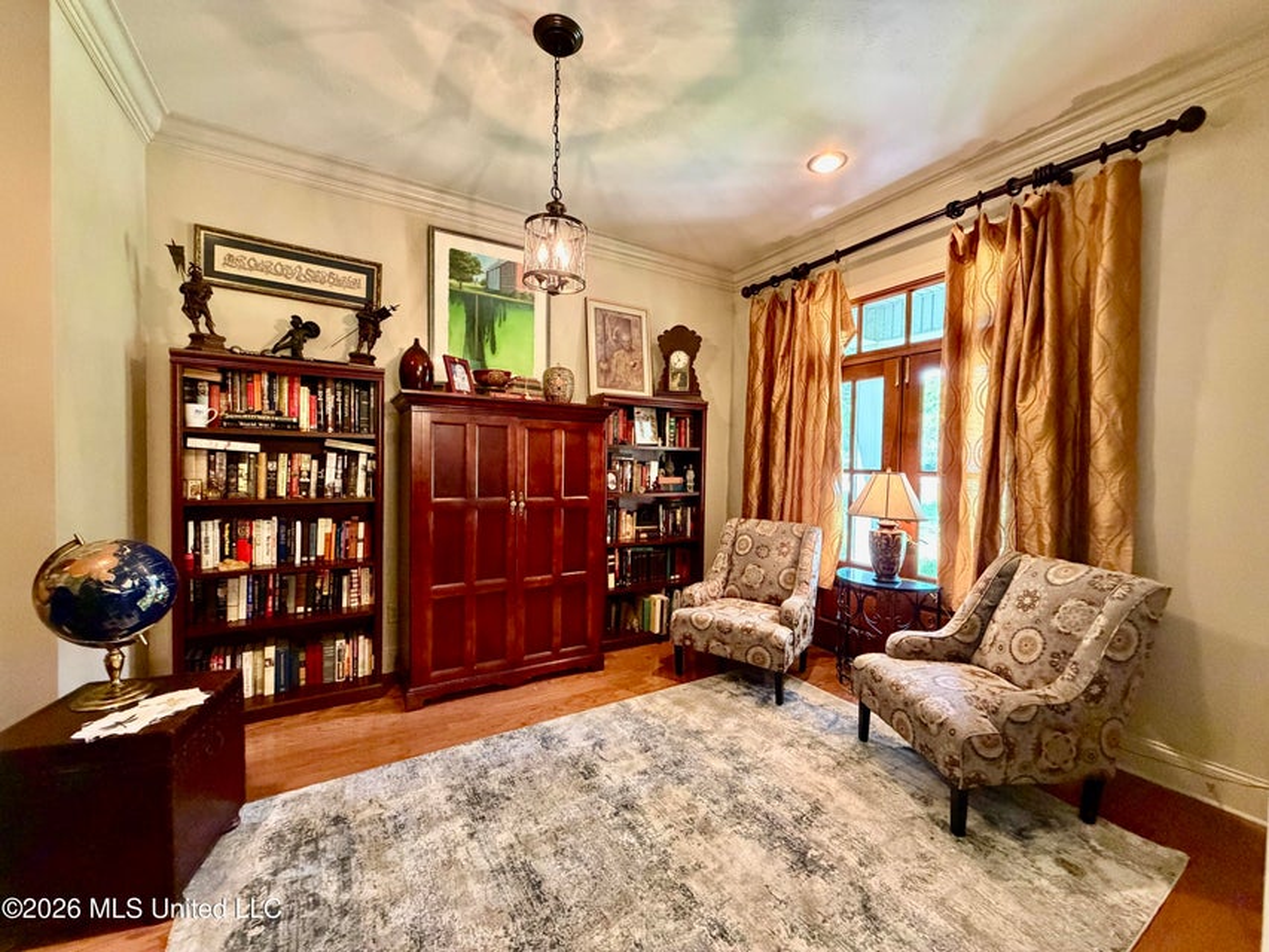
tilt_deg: -2.3
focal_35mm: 14
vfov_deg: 85.7
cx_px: 634
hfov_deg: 102.1
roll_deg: -0.6
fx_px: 513
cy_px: 476
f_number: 2.2
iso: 640
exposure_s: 1/60
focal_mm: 2.22
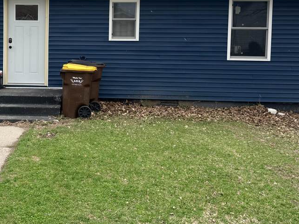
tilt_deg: -2.0
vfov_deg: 29.9
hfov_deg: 38.4
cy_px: 60
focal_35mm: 48
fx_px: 415
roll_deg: -0.1
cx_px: 66
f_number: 1.78
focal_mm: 6.76
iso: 80
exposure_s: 1/1060
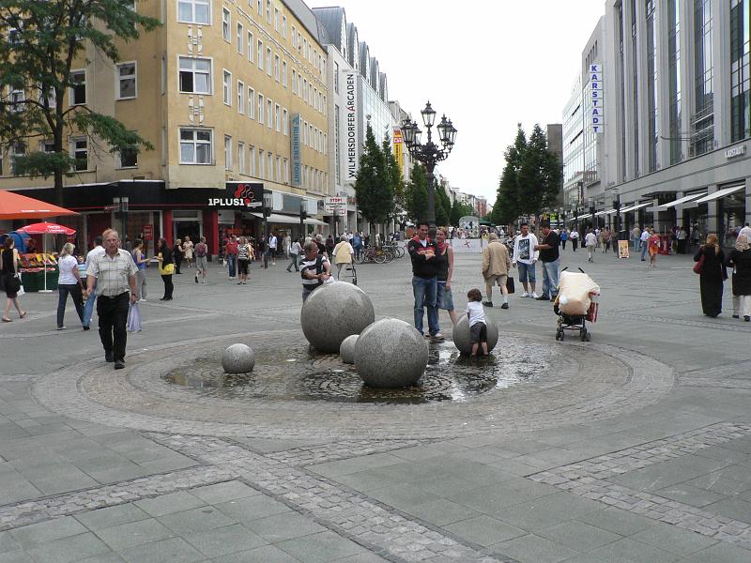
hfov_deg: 51.4
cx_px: 376
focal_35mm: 36
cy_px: 282
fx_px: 781
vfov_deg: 39.7
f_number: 5.6
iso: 200
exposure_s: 1/400
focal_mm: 6
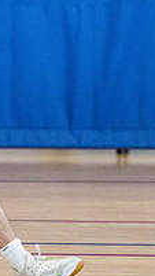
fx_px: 2778
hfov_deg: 3.2
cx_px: 2
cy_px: 61
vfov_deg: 5.7
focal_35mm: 380
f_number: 2.8
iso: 4000
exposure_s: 1/1000
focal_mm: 120
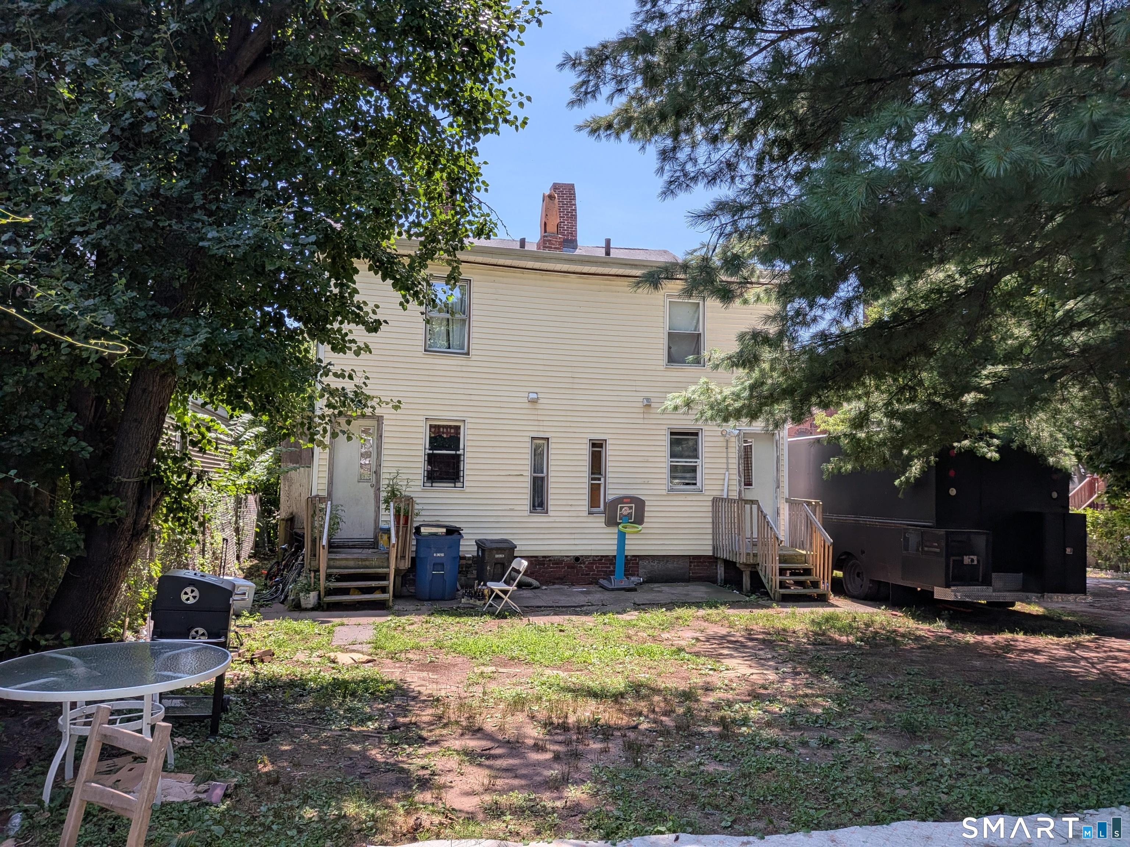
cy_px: 424
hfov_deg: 71.6
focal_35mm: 24
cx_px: 565
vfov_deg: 56.8
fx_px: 783
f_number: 1.7
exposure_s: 1/1221
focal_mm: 4.53
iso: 32
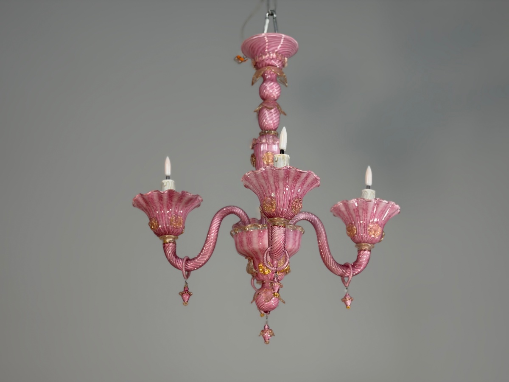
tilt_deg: +14.8
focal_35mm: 48
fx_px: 706
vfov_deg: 30.3
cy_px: 191
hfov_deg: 39.7
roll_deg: -1.3
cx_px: 254
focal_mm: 6.76
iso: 80
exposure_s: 1/100
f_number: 1.78
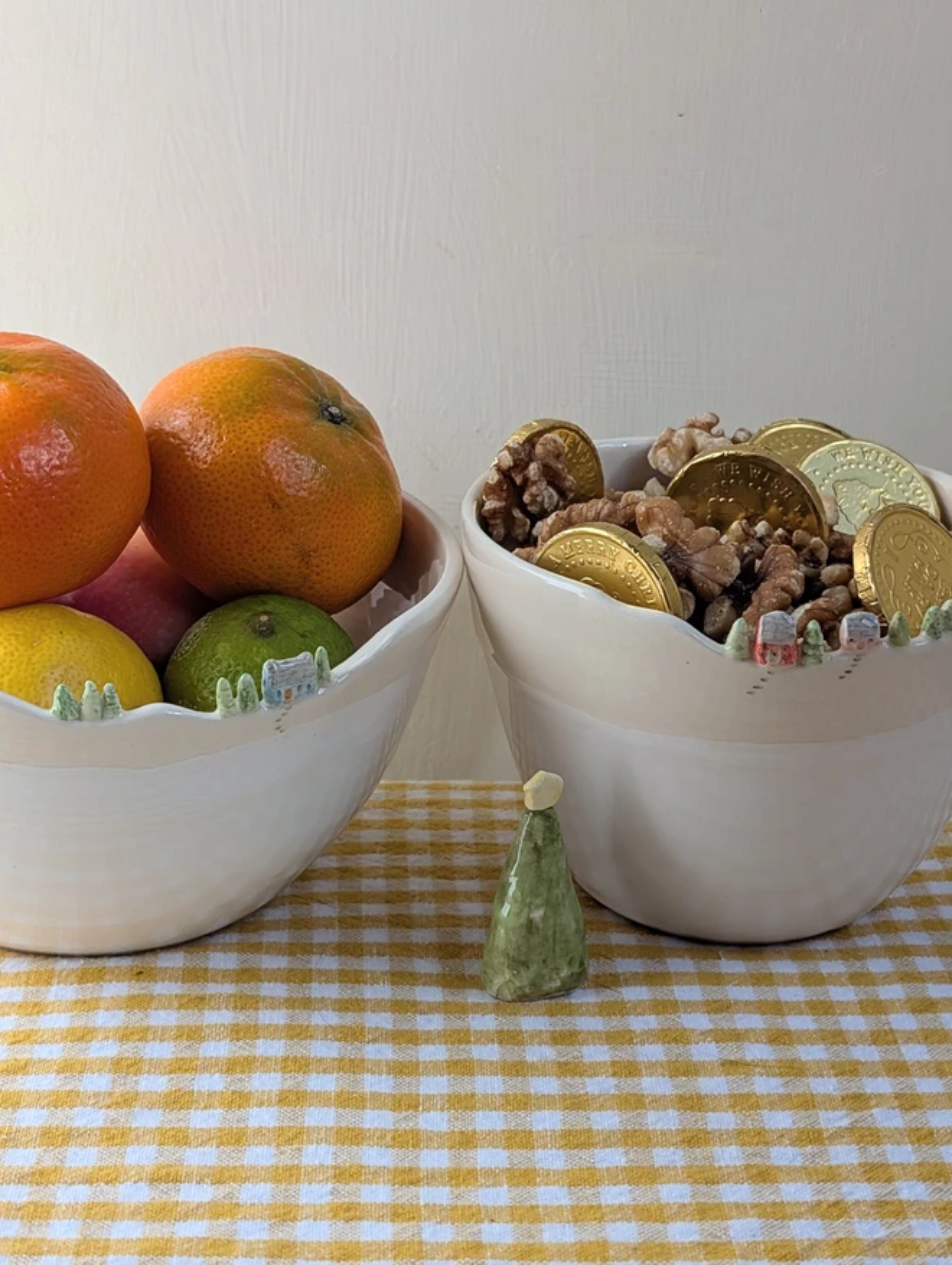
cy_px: 632
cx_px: 476
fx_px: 1793
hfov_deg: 29.7
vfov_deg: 38.9
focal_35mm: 49
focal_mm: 6.9
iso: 20
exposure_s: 1/334
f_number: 1.68
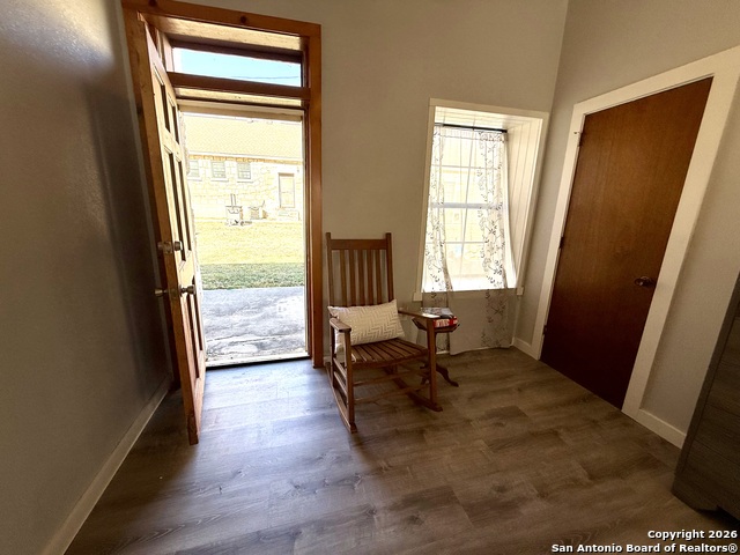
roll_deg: -1.7
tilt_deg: -13.8
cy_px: 278
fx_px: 299
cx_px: 370
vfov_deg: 85.7
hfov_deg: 102.1
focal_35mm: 14
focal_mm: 2.22
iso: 64
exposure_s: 1/286
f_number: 2.2
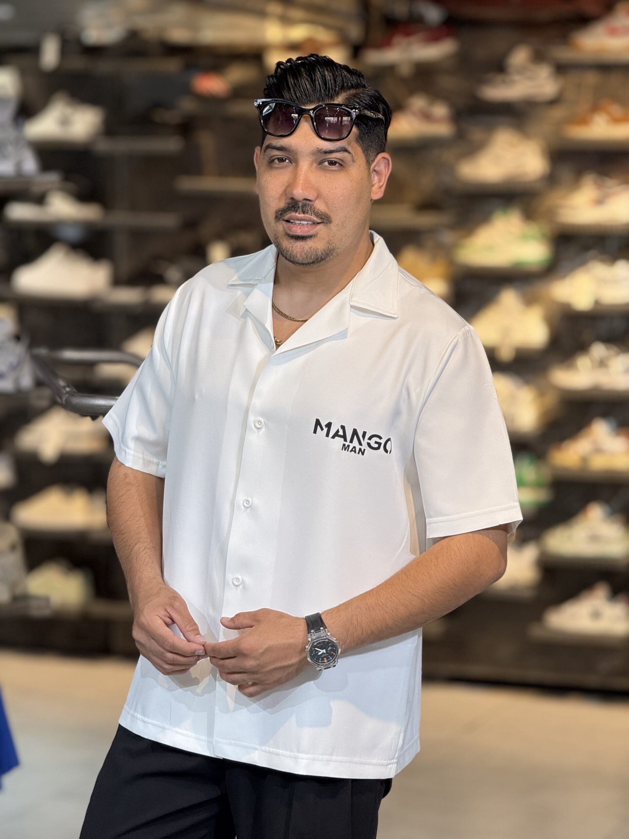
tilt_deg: -2.9
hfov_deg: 12.3
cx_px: 314
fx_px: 2907
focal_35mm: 120
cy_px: 420
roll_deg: -1.9
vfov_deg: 16.4
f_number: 2.8
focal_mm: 15.66
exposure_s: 1/100
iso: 125
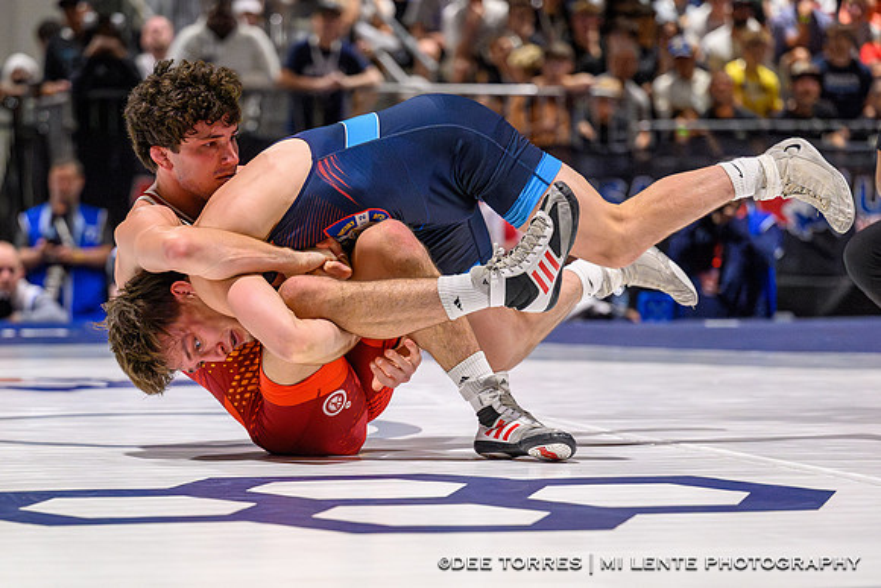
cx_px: 301
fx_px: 3392
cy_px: 384
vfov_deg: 9.9
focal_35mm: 139
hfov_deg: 14.8
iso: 10000
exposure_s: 1/800
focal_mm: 100
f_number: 2.8
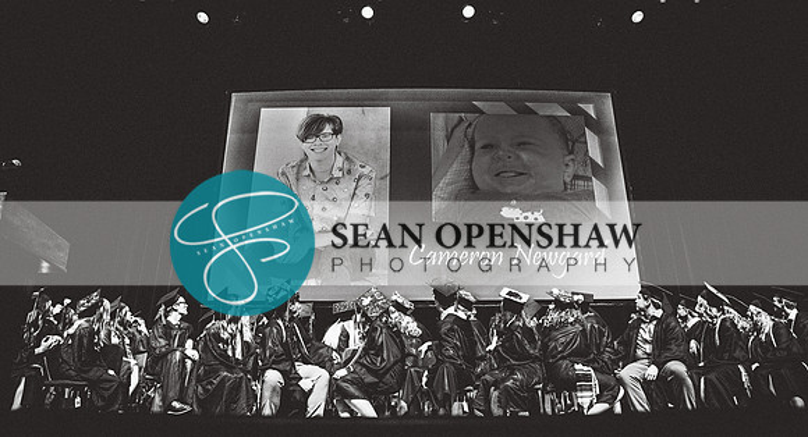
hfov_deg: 73.8
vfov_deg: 43.9
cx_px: 404
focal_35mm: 25
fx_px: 538
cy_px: 269
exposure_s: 1/160
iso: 2500
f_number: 2.8
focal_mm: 24
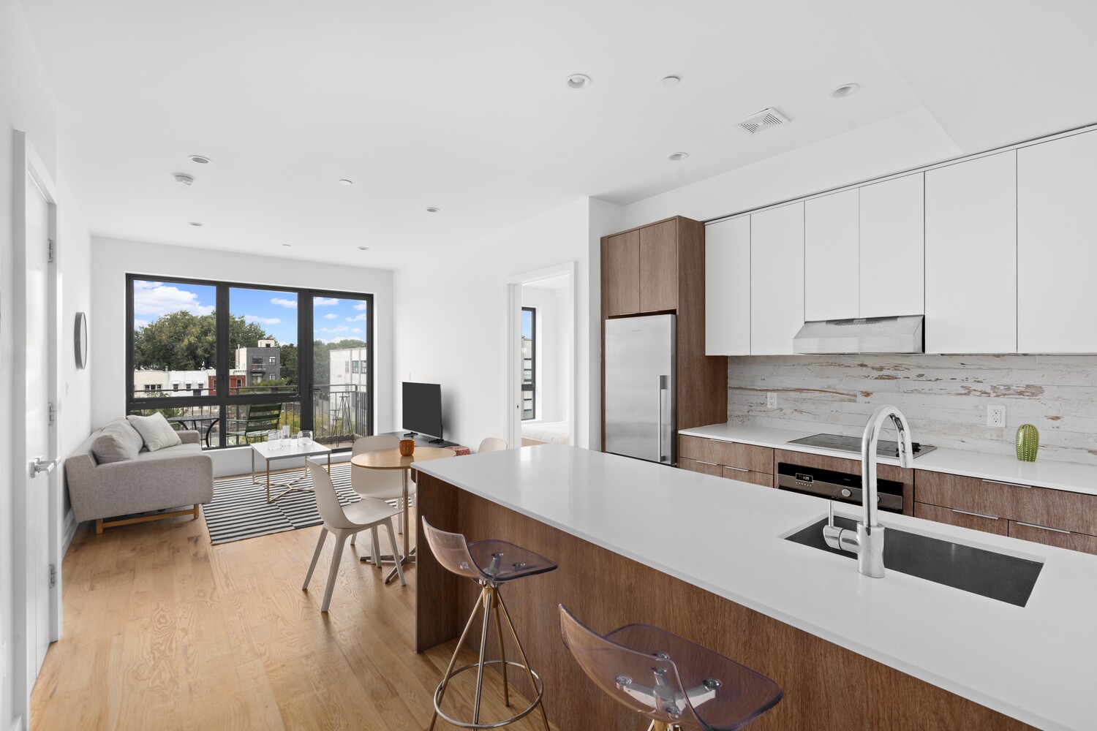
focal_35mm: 16
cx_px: 548
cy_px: 366
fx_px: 503
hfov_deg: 95.0
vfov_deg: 72.1
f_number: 10
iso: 320
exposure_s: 1/1.25
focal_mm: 16.5
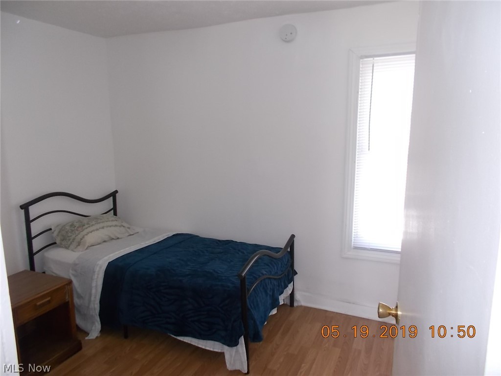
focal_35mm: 26
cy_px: 188
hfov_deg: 67.3
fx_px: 376
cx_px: 250
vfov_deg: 53.1
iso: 200
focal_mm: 4.6
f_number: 3.2
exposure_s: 1/25
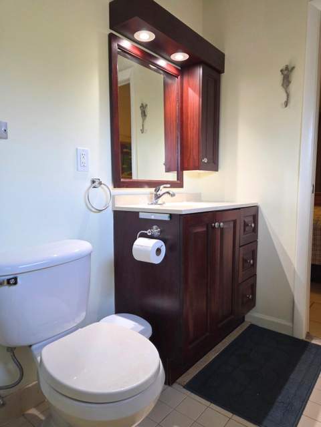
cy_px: 214
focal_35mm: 23
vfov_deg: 73.9
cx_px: 160
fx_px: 284
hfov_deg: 58.9
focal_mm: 5.4
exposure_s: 1/120
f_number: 1.8
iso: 320
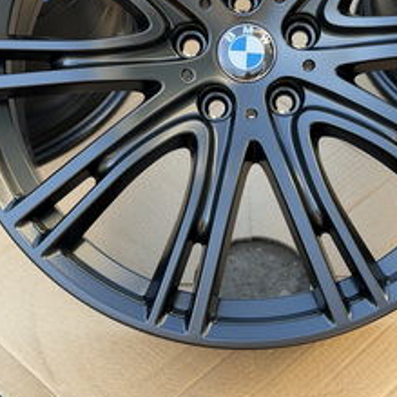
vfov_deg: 17.7
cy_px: 63
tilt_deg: -37.8
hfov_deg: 17.9
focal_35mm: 97
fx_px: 1259
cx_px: 258
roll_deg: -0.3
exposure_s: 1/188
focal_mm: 6.76
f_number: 1.78
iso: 100
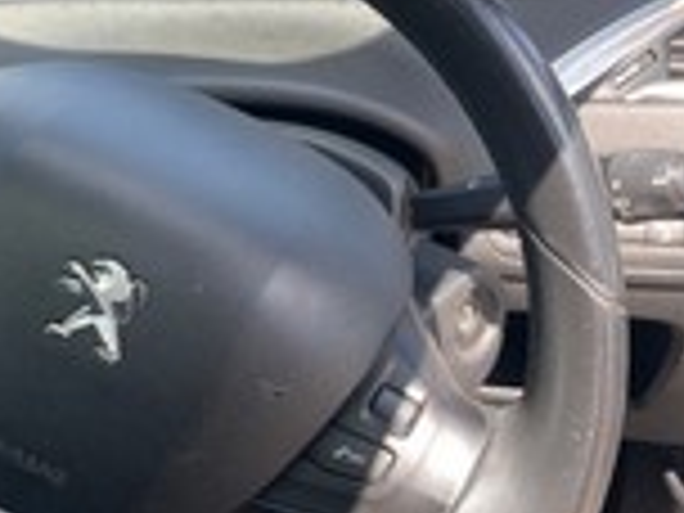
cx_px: 234
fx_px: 1186
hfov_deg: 31.9
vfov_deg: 24.4
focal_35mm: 60
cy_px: 274
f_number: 1.6
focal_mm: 4.2
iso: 32
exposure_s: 1/296
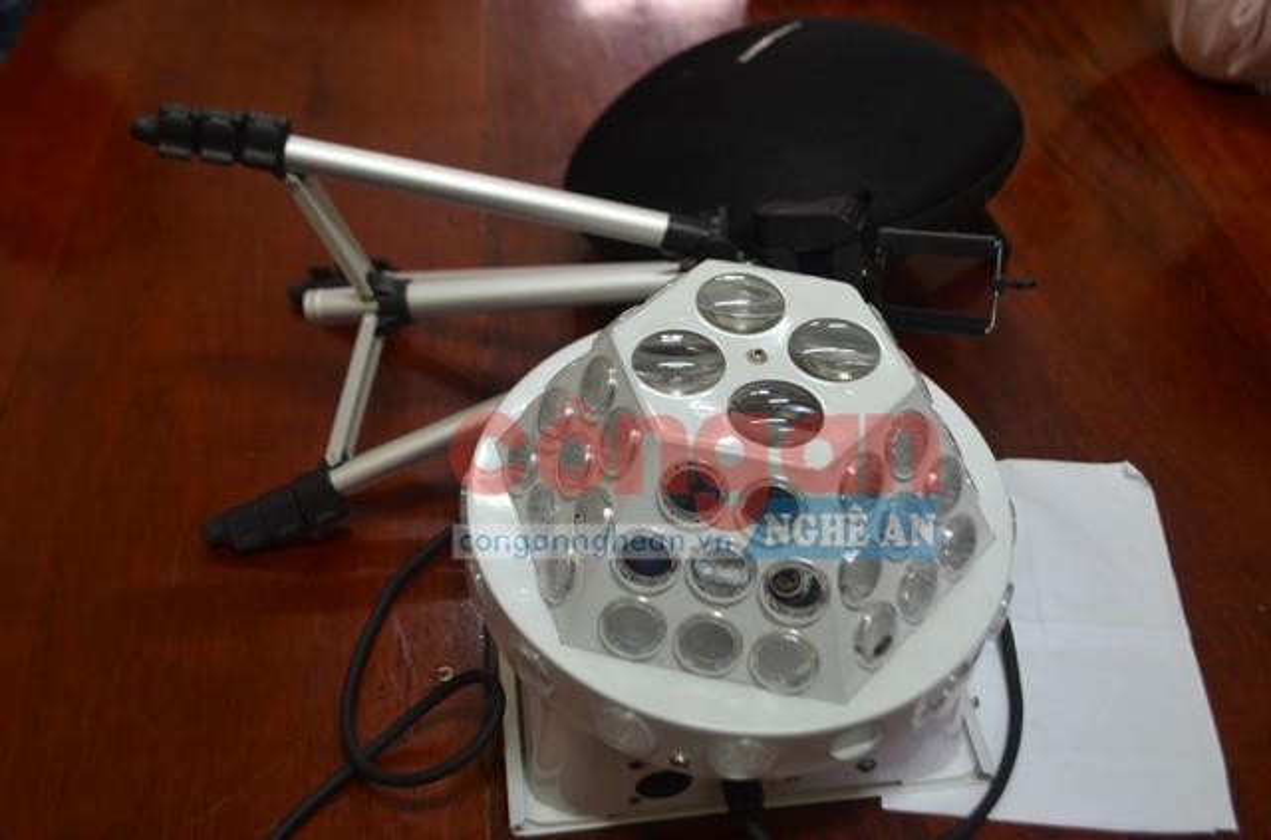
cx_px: 636
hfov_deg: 53.3
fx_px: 1268
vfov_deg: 36.7
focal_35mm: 36
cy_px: 420
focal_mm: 24
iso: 500
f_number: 4
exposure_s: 1/15
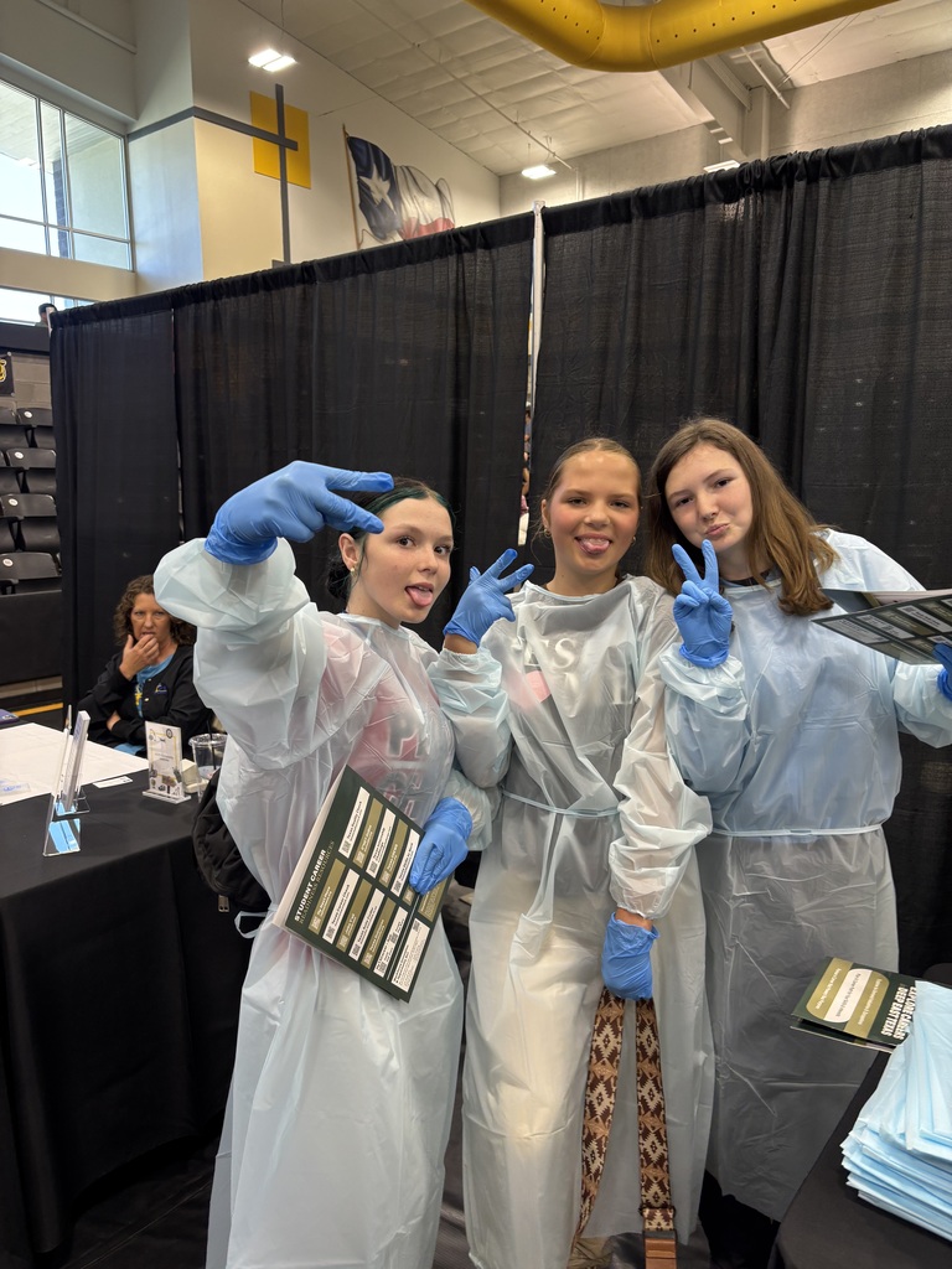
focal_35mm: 26
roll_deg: -0.7
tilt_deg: -9.5
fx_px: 953
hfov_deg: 53.1
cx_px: 476
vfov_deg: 67.3
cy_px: 634
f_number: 1.6
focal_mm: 5.96
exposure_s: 1/60
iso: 80
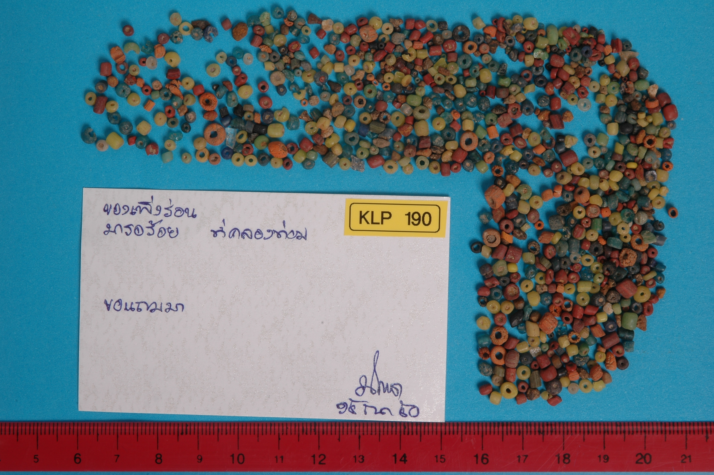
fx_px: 2081
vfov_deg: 13.0
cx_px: 357
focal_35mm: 105
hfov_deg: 19.5
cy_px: 238
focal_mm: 70
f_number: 29
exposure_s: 1/4
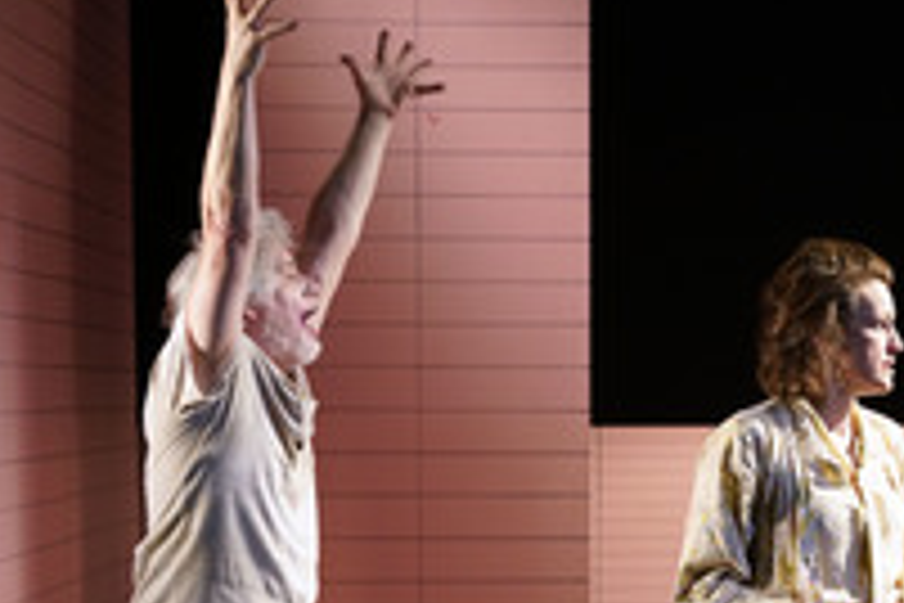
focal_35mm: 110
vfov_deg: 12.3
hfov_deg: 18.3
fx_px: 2762
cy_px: 572
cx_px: 816
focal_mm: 49
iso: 2500
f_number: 3.5
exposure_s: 1/80
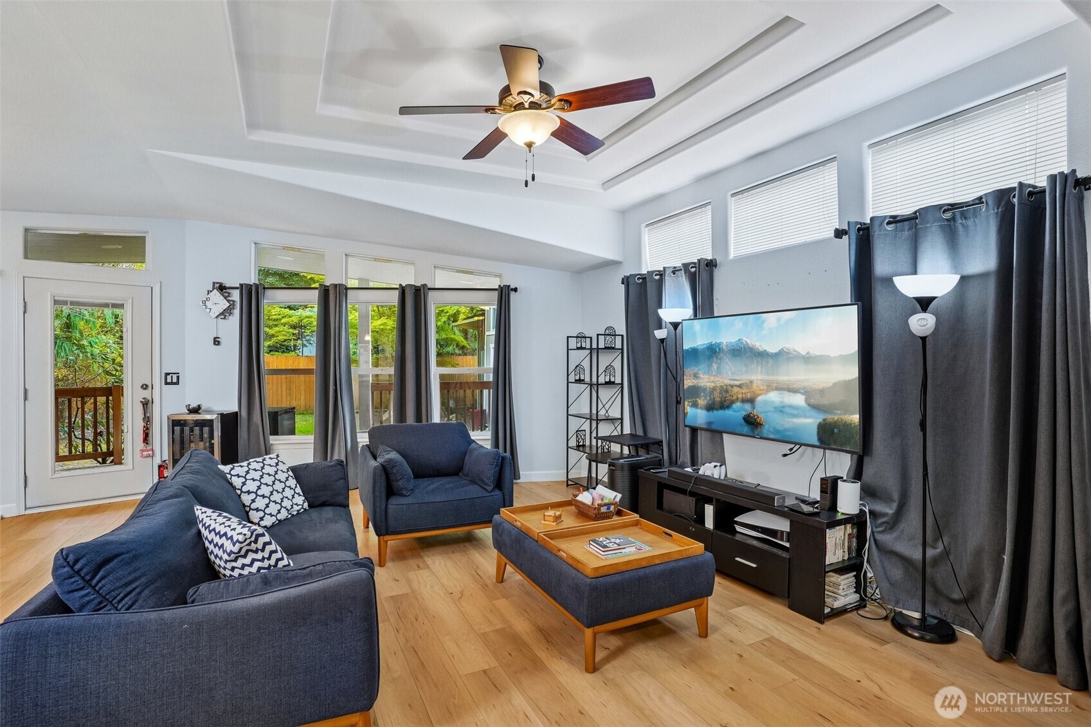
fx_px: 515
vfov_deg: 70.4
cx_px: 546
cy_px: 364
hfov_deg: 93.3
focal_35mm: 17
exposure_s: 1/6
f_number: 8
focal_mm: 17
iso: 400
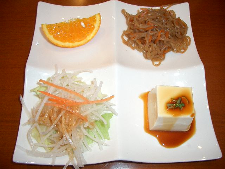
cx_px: 112
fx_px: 227
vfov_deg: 40.7
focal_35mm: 35
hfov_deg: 52.6
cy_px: 84
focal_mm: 5.8
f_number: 2.6
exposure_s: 1/40
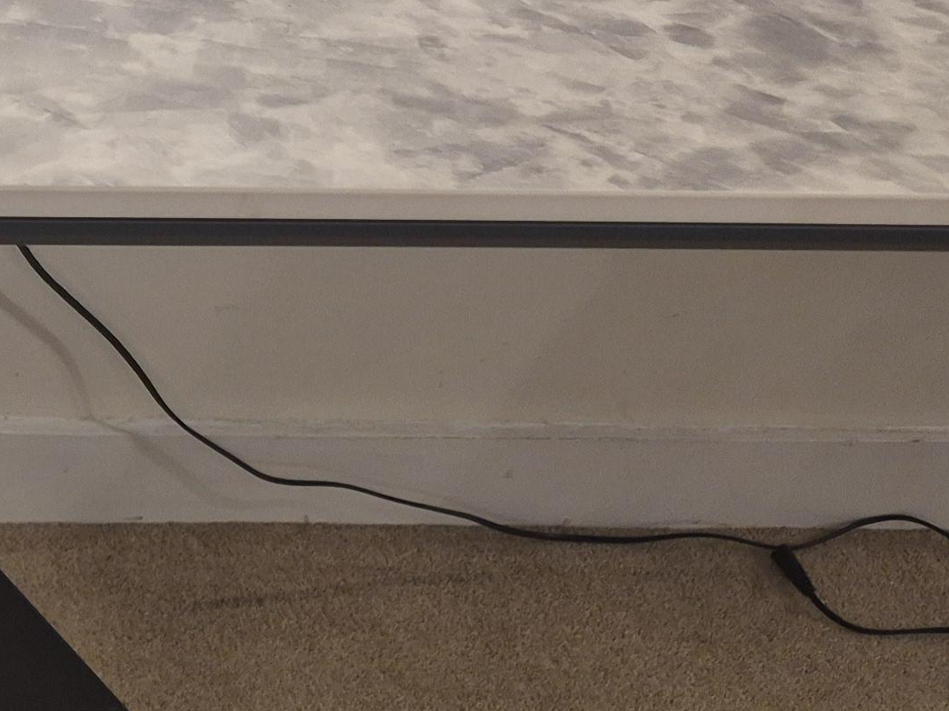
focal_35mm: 86
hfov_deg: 19.4
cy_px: 395
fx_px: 2357
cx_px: -529
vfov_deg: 17.2
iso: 100
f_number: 1.8
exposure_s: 1/100
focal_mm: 5.4
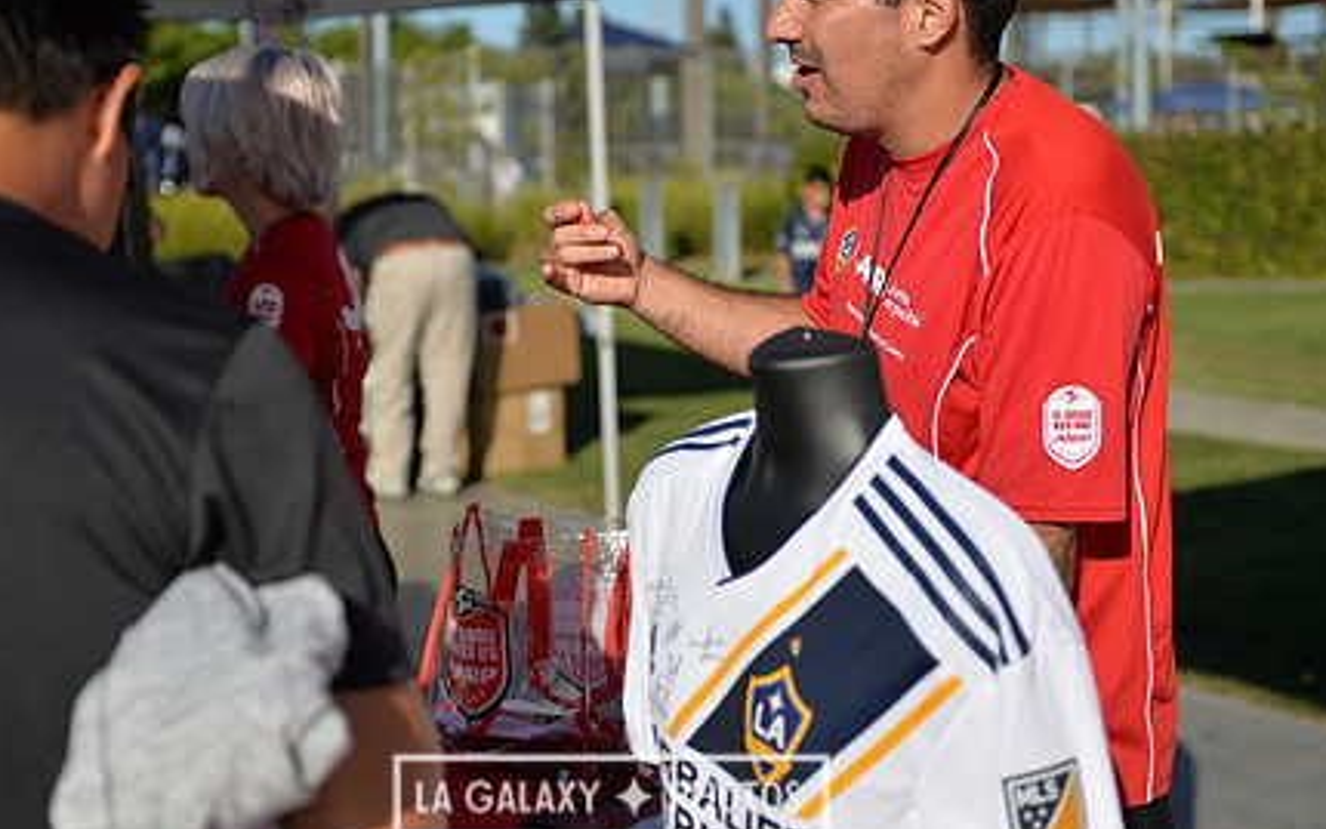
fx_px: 2386
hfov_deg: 31.0
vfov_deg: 19.7
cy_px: 334
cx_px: 611
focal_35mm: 66
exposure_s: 1/3200
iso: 100
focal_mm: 48
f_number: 2.8
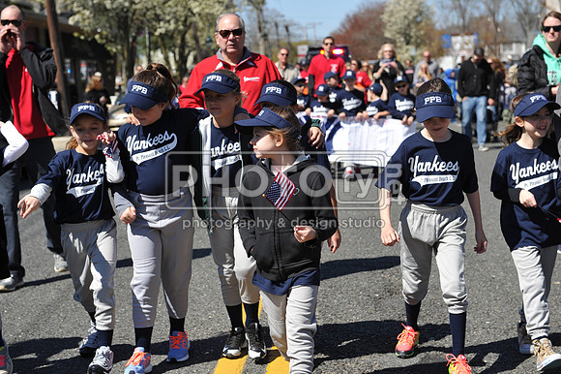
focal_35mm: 70
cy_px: 187
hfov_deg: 28.9
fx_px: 1090
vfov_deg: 19.4
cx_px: 280
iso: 200
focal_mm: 70
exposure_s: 1/800
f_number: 5
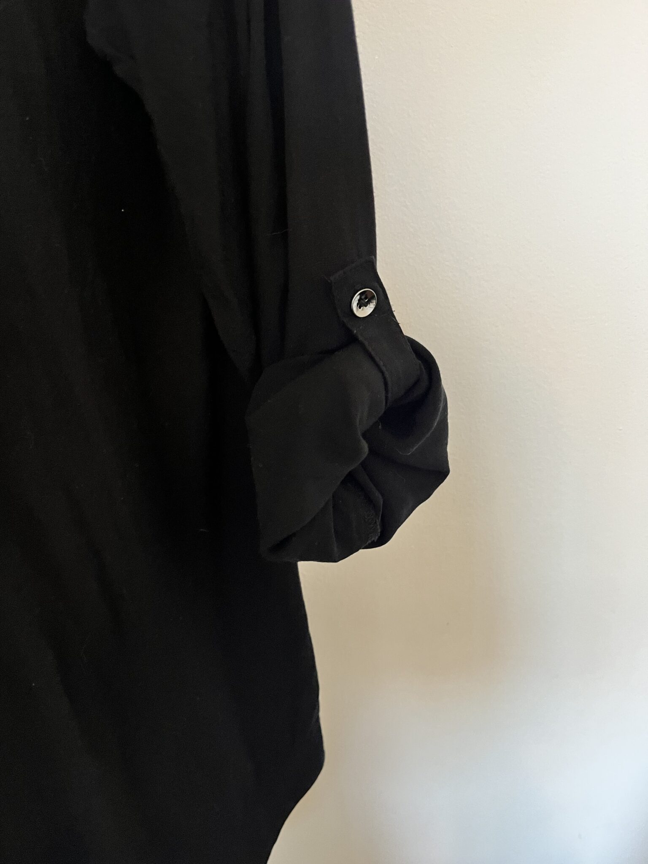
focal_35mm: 26
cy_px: 432
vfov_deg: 67.3
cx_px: 324
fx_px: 649
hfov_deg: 53.1
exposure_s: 1/60
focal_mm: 5.1
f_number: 1.6
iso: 400
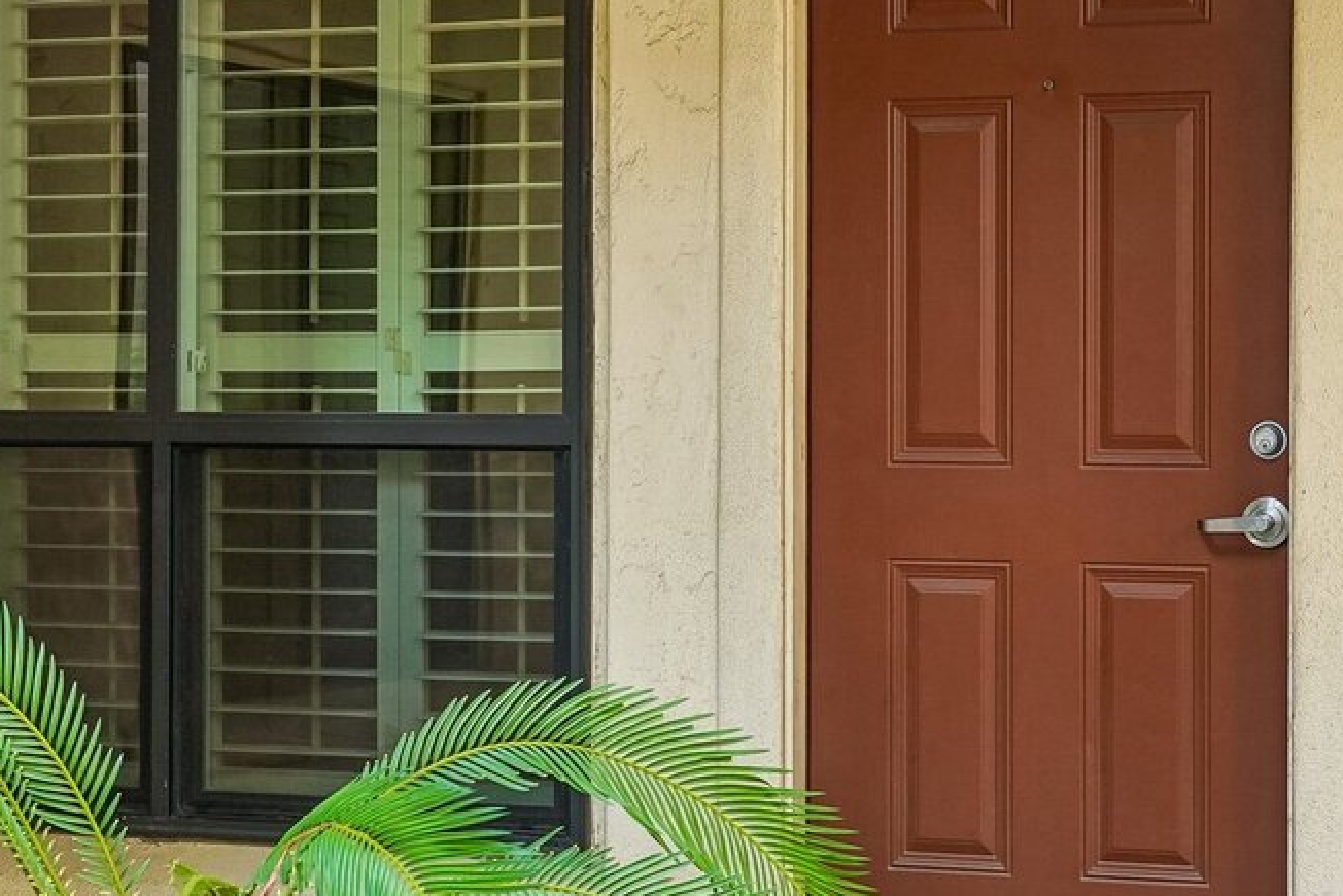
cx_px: 1044
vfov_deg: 17.4
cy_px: 346
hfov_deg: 25.5
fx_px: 2919
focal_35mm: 78
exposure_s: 1/25
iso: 400
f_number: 8
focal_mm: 31.5
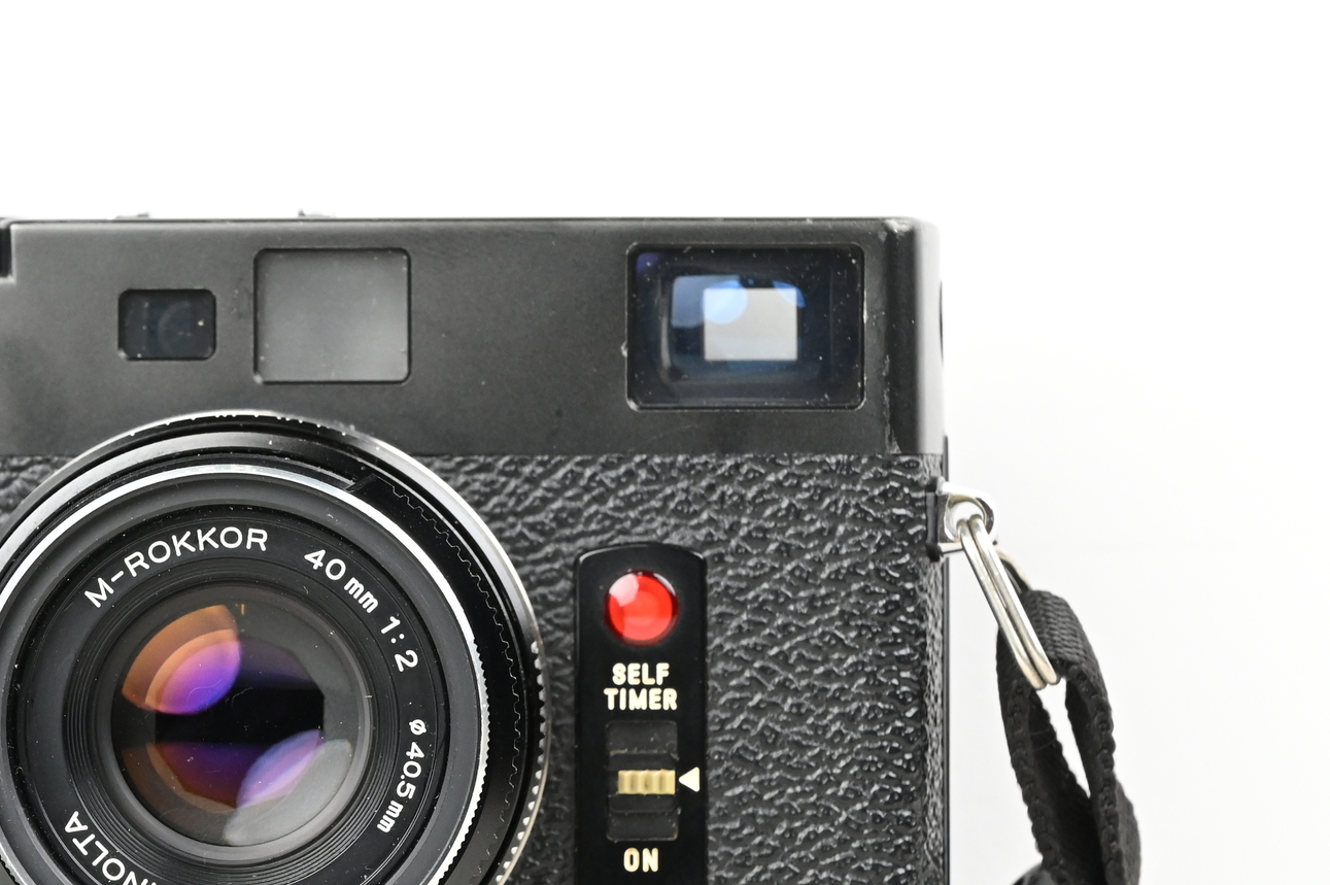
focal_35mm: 223
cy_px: 570
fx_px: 8233
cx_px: 225
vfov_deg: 6.2
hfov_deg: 9.2
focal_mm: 120
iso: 3200
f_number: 14
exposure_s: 1/100
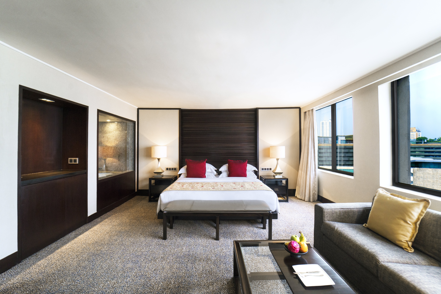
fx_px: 172
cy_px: 147
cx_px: 220
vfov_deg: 81.2
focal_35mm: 14
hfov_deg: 104.2
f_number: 6.3
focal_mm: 14
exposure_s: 1/50
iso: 800
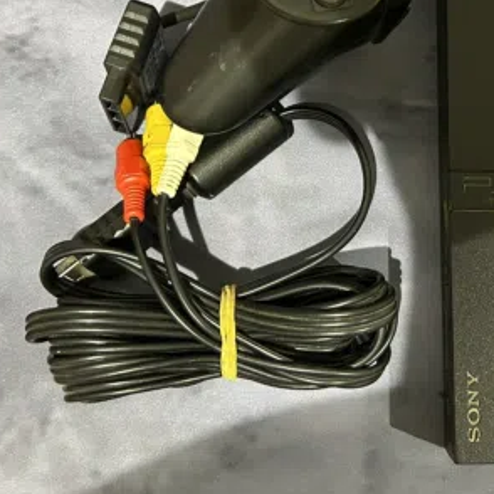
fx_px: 807
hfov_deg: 33.4
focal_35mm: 50
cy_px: 133
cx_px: 368
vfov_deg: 33.4
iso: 500
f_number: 1.5
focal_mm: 5.7
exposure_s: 1/58
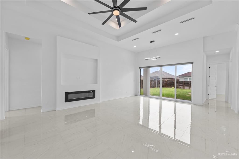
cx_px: 120
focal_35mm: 14
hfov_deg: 104.3
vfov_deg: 81.2
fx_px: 93
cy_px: 80
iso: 100
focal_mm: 14
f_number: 8
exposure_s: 1/10
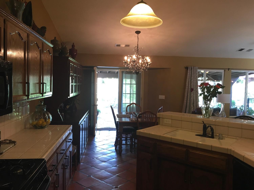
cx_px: 127
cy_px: 95
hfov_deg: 61.7
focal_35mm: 29
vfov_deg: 48.2
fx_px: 213
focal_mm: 4.15
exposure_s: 1/30
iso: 80
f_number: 2.2
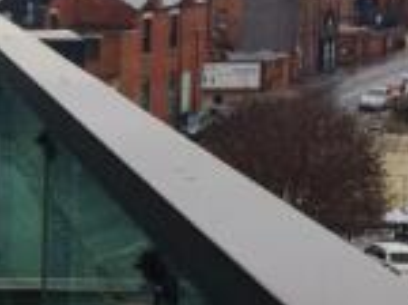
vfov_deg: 13.0
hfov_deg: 16.7
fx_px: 1330
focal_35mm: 113
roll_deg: -0.9
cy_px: 97
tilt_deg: -8.2
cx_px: -83
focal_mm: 4.15
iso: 32
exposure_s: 1/287
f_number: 2.2
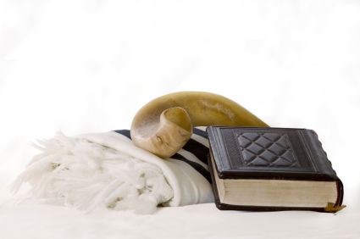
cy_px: 120
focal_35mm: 158
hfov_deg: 13.1
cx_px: 180
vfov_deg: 8.7
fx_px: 1573
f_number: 13
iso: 200
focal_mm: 105
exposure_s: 1/500
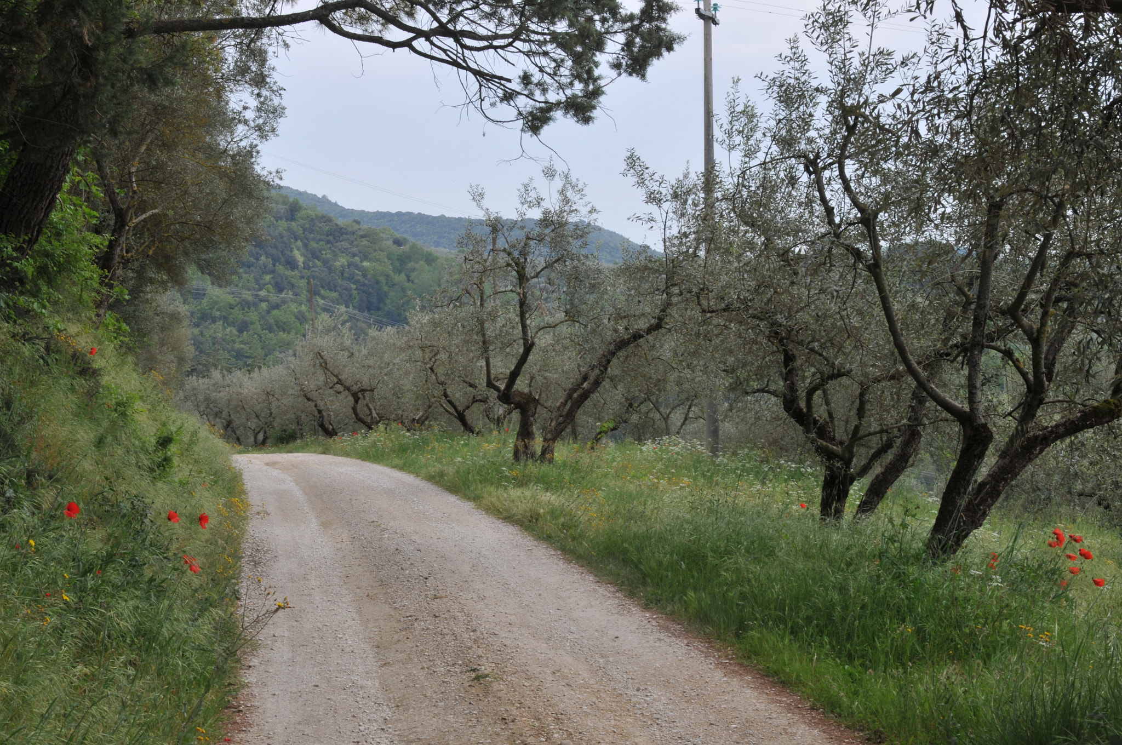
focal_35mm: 66
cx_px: 561
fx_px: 2054
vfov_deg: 20.6
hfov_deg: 30.5
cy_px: 372
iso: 200
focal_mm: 44
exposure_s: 1/60
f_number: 16
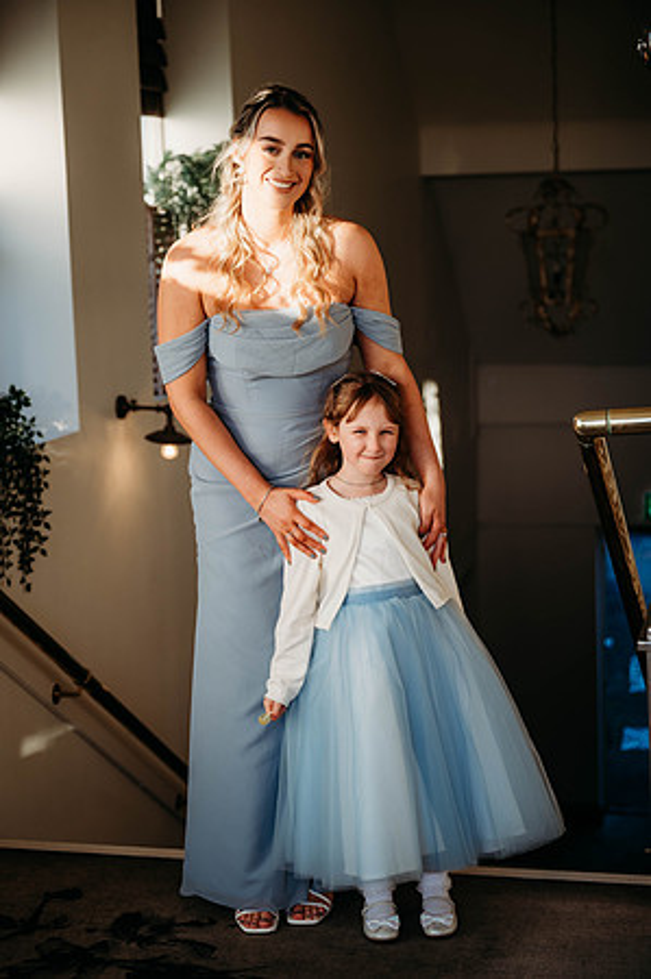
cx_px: 326
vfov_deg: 31.5
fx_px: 1740
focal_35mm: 64
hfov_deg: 21.2
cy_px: 490
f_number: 2.8
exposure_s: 1/320
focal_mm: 64
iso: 100
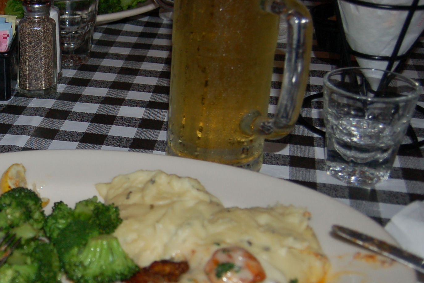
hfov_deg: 30.8
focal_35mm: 62
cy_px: 154
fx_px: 731
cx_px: 35
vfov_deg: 21.9
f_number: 3.5
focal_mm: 19
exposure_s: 1/60
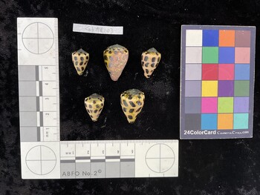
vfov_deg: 48.3
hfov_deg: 61.6
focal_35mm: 29
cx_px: 130
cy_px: 98
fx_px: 218
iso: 40
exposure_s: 1/60
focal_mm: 3
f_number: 1.8
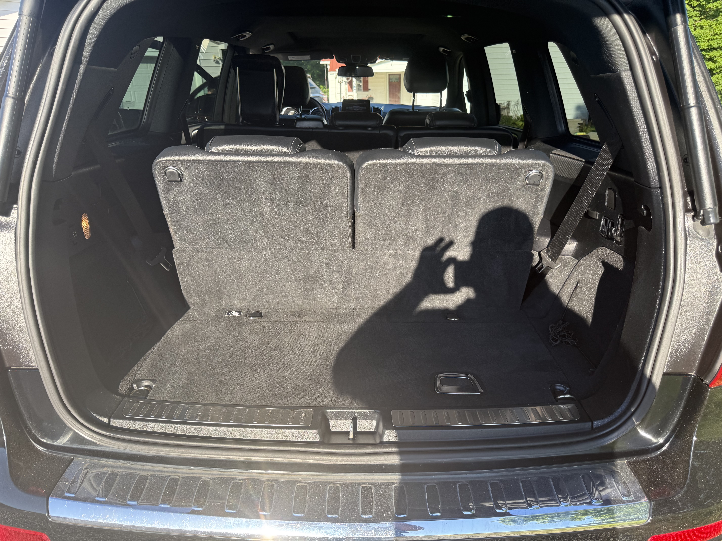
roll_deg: +2.3
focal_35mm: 24
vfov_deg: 56.8
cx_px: 361
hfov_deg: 71.6
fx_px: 501
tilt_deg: -19.1
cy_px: 270
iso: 100
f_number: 1.78
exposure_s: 1/649
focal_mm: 6.76
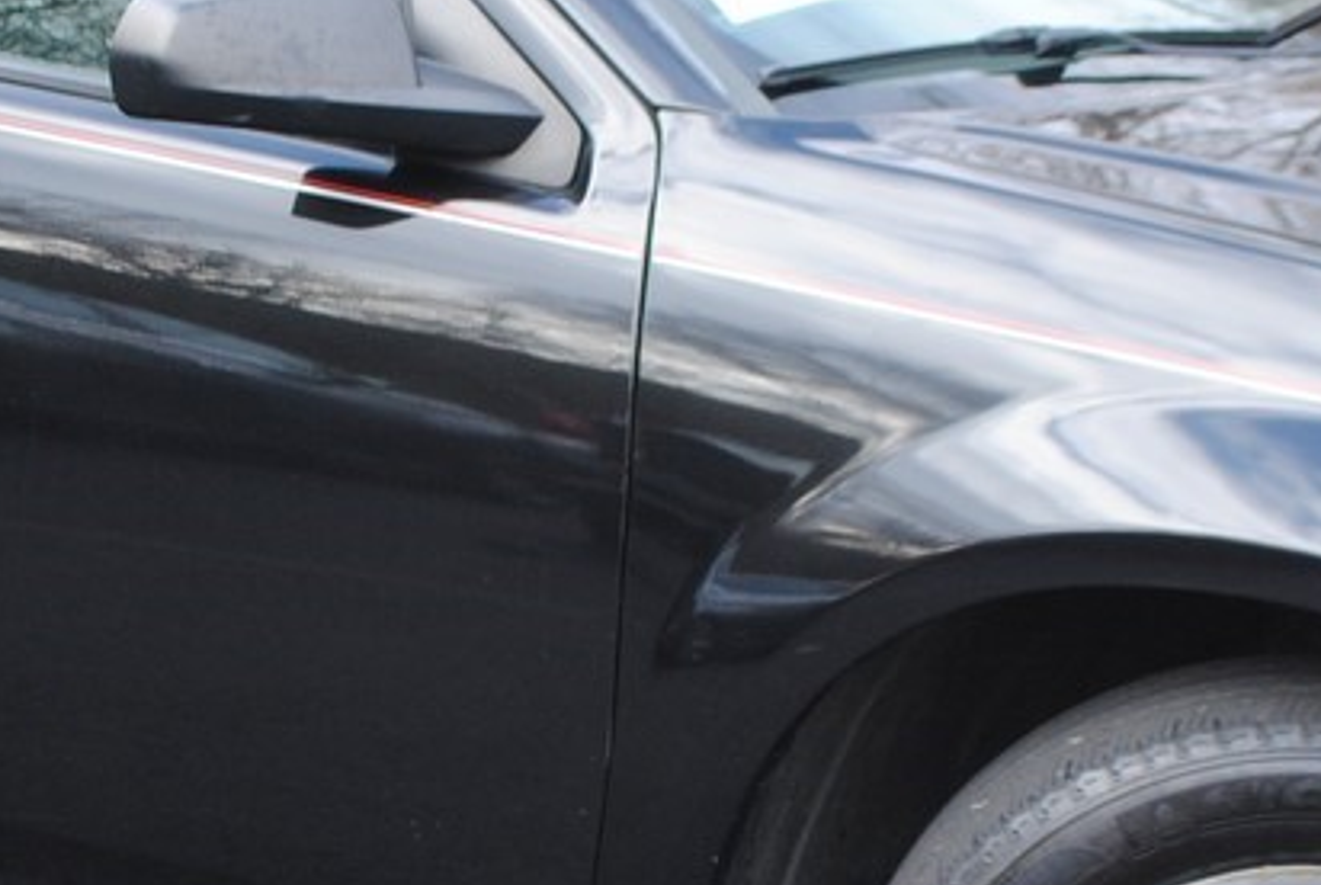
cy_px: 396
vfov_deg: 10.7
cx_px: 487
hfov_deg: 16.0
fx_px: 4704
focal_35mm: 128
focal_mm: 22
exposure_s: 1/100
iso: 200
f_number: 5
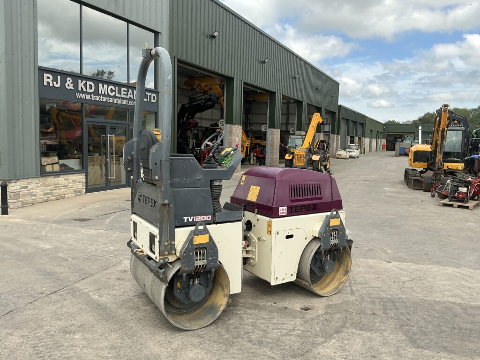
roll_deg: -3.1
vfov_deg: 49.7
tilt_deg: -4.3
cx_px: 240
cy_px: 180
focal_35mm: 28
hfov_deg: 63.4
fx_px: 388
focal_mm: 3
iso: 25
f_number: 1.8
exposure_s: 1/1168
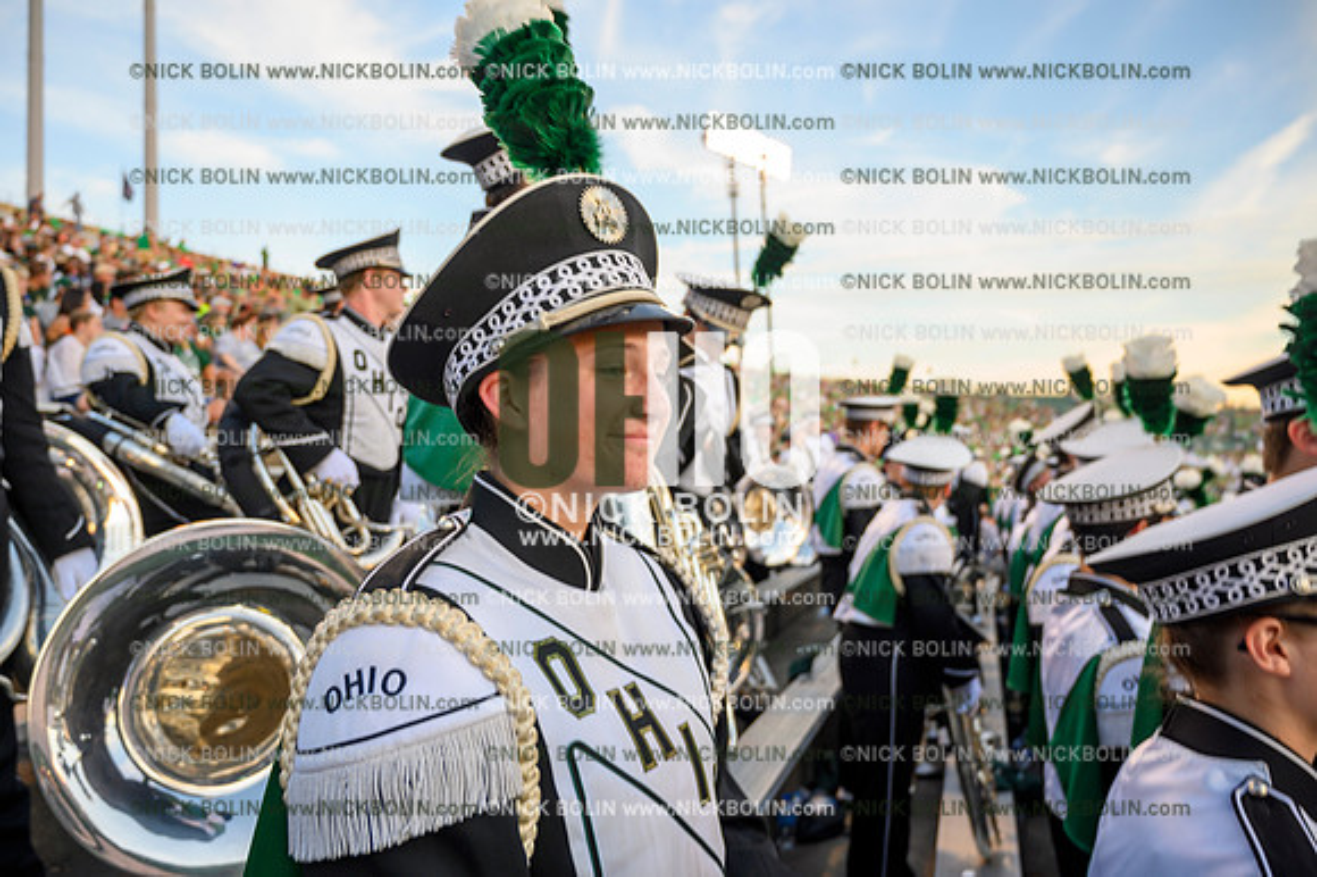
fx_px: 951
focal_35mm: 26
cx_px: 658
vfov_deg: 49.5
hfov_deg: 69.4
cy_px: 438
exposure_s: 1/50
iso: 100
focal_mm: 26
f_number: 4
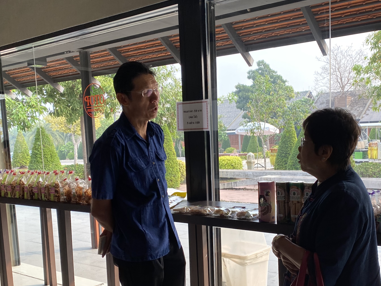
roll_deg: +2.3
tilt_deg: -6.5
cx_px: 222
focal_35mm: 39
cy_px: 190
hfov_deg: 47.7
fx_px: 429
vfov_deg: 36.5
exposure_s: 1/231
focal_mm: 4.25
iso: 32
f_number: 1.8
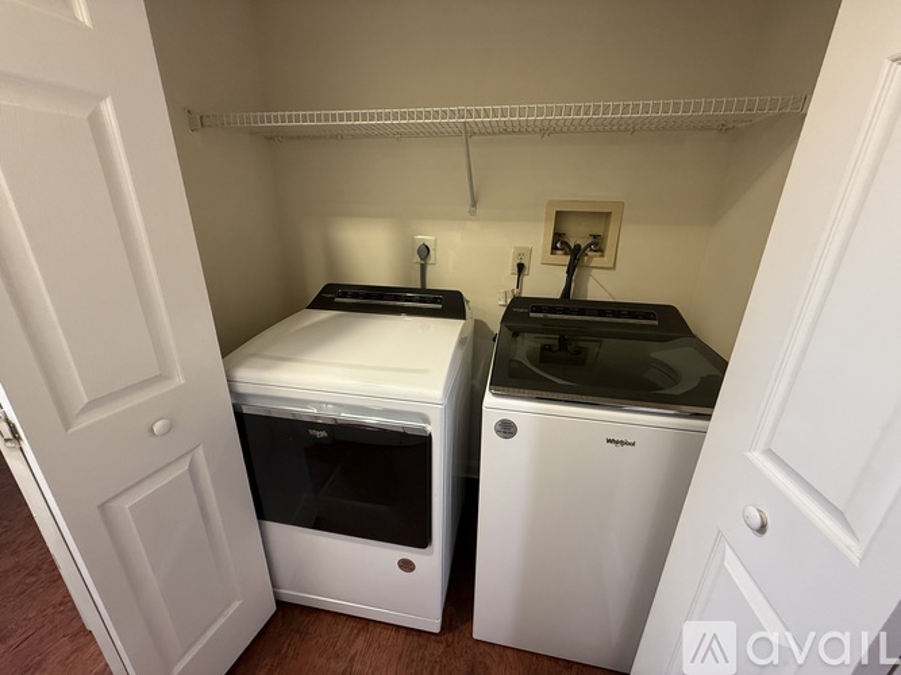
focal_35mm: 14
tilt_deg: -19.8
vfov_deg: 85.7
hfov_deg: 102.1
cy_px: 338
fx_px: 364
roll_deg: -1.0
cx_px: 450
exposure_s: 1/60
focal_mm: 2.22
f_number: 2.2
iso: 250
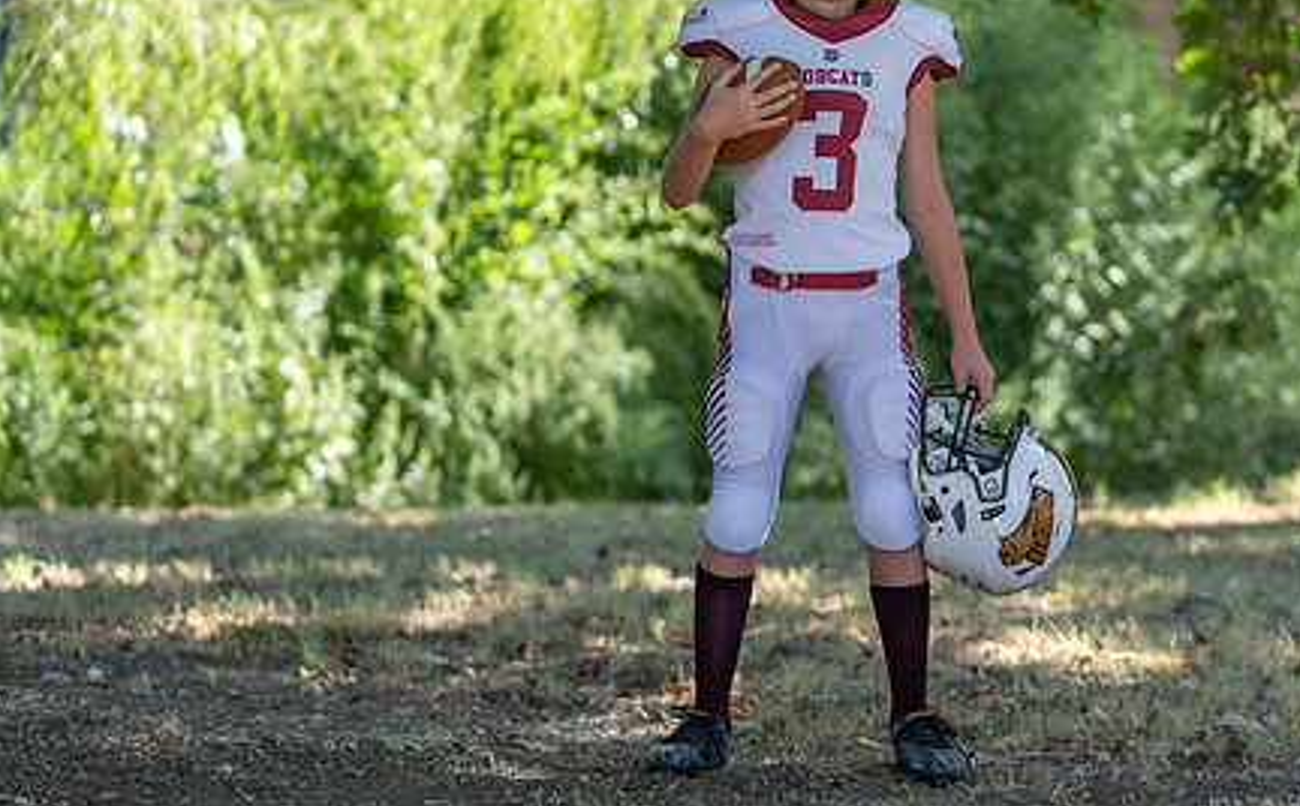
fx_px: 4172
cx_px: 850
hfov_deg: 17.7
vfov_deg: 11.0
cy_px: 253
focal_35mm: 118
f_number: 2.8
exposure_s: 1/320
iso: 125
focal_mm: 83
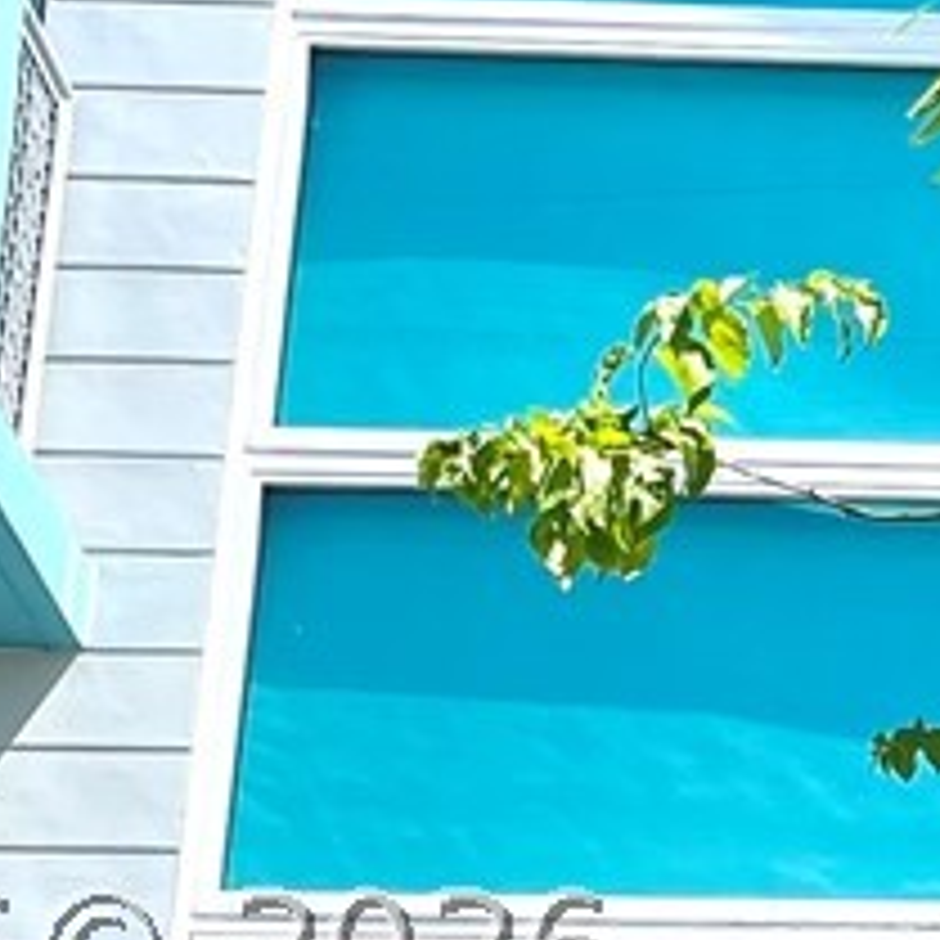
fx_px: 5407
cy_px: 944
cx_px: 1988
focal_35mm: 176
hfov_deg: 9.2
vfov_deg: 9.9
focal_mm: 4.2
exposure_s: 1/2053
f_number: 1.6
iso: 32
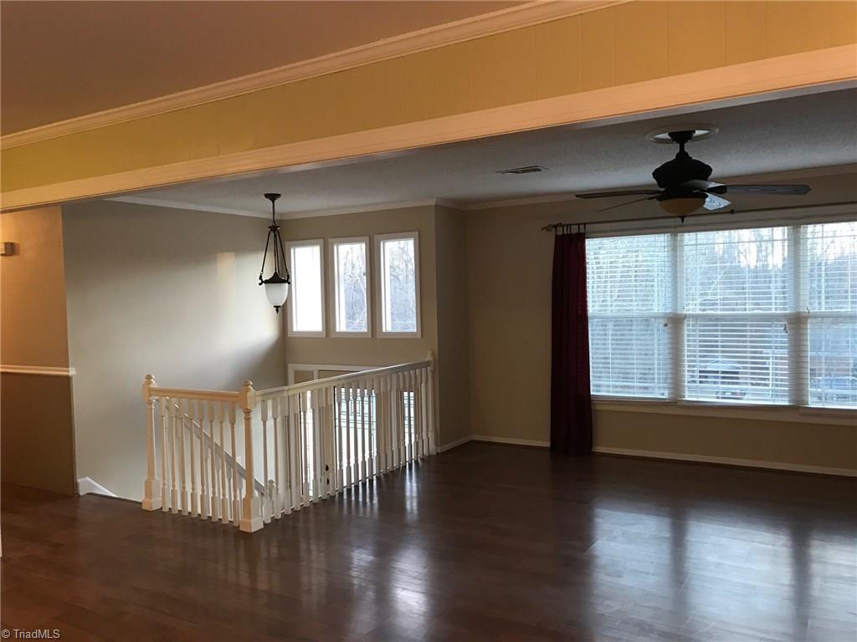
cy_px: 321
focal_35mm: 28
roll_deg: +2.5
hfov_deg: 63.4
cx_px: 428
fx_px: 693
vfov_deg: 49.7
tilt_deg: -1.1
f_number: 1.8
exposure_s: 1/15
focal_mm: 3.99
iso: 50
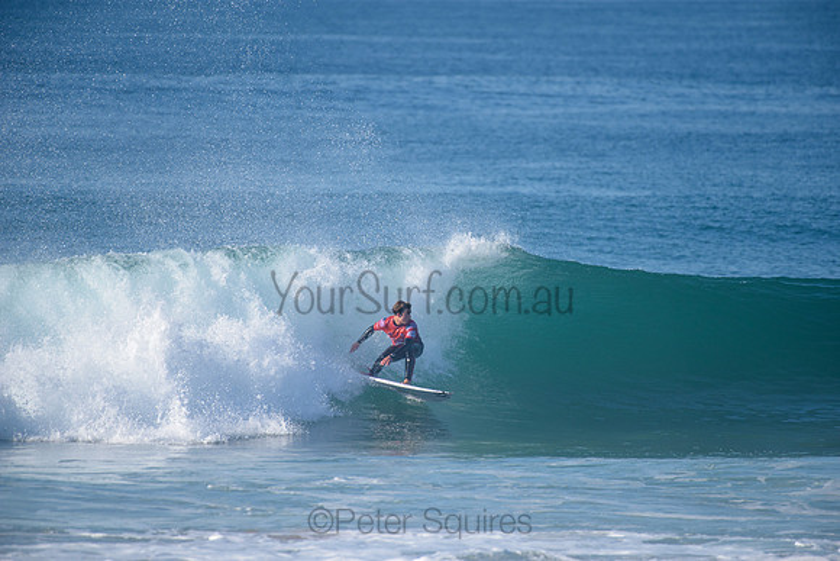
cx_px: 420
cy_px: 280
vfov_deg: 2.8
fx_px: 11669
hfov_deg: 4.1
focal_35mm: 500
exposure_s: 1/2000
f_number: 5.6
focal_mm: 500
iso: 280
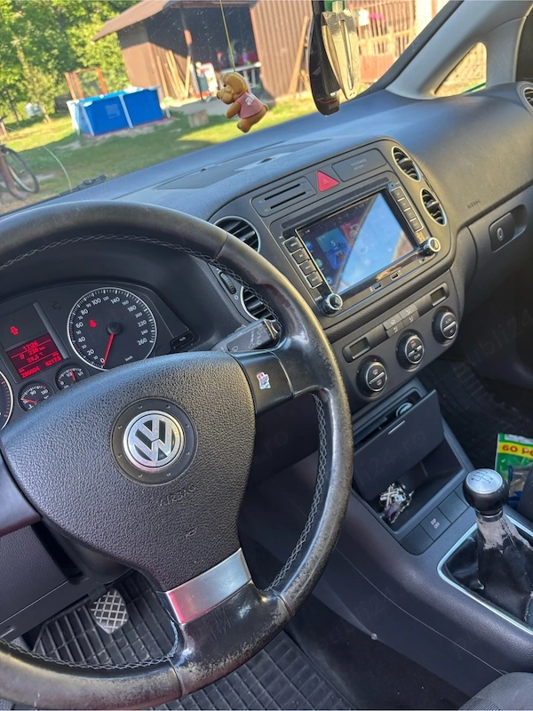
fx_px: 534
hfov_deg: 53.1
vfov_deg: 67.3
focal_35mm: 26
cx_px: 266
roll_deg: +11.2
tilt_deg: -29.4
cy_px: 356
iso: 80
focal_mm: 5.96
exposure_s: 1/121
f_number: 1.6
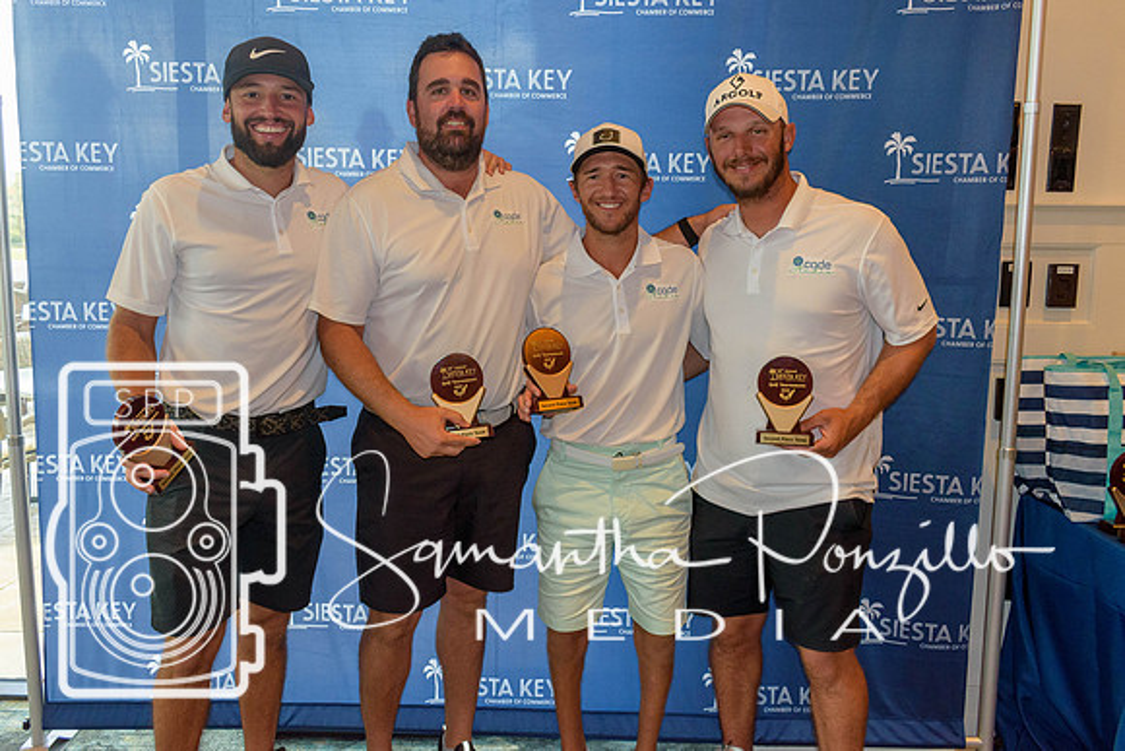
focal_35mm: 30
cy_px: 347
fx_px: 932
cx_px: 520
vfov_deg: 43.8
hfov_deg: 62.1
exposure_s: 1/100
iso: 800
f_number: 5
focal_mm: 18
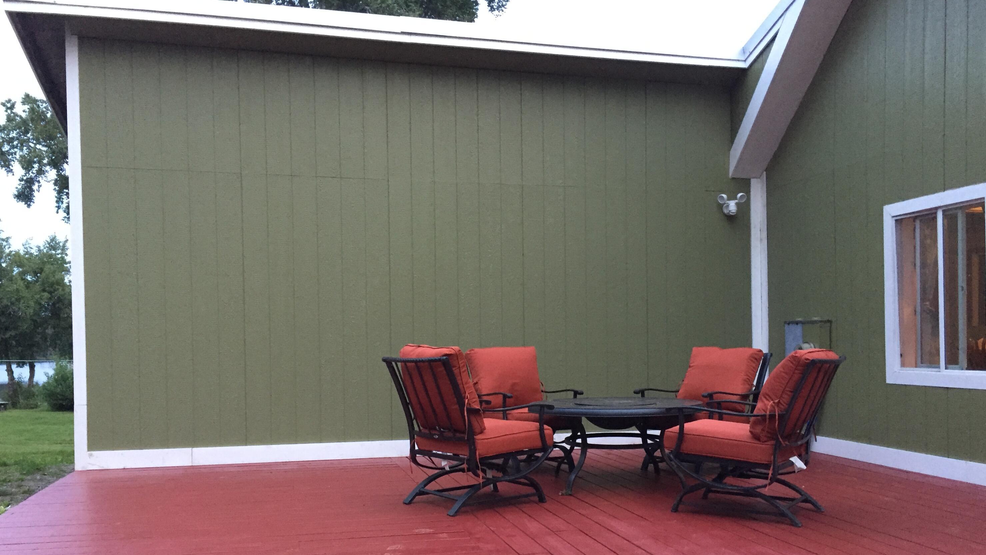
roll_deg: -0.3
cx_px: 494
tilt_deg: -1.8
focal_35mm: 32
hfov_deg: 61.0
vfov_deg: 36.4
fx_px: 837
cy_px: 357
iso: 250
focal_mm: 4.15
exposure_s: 1/30
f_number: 2.2
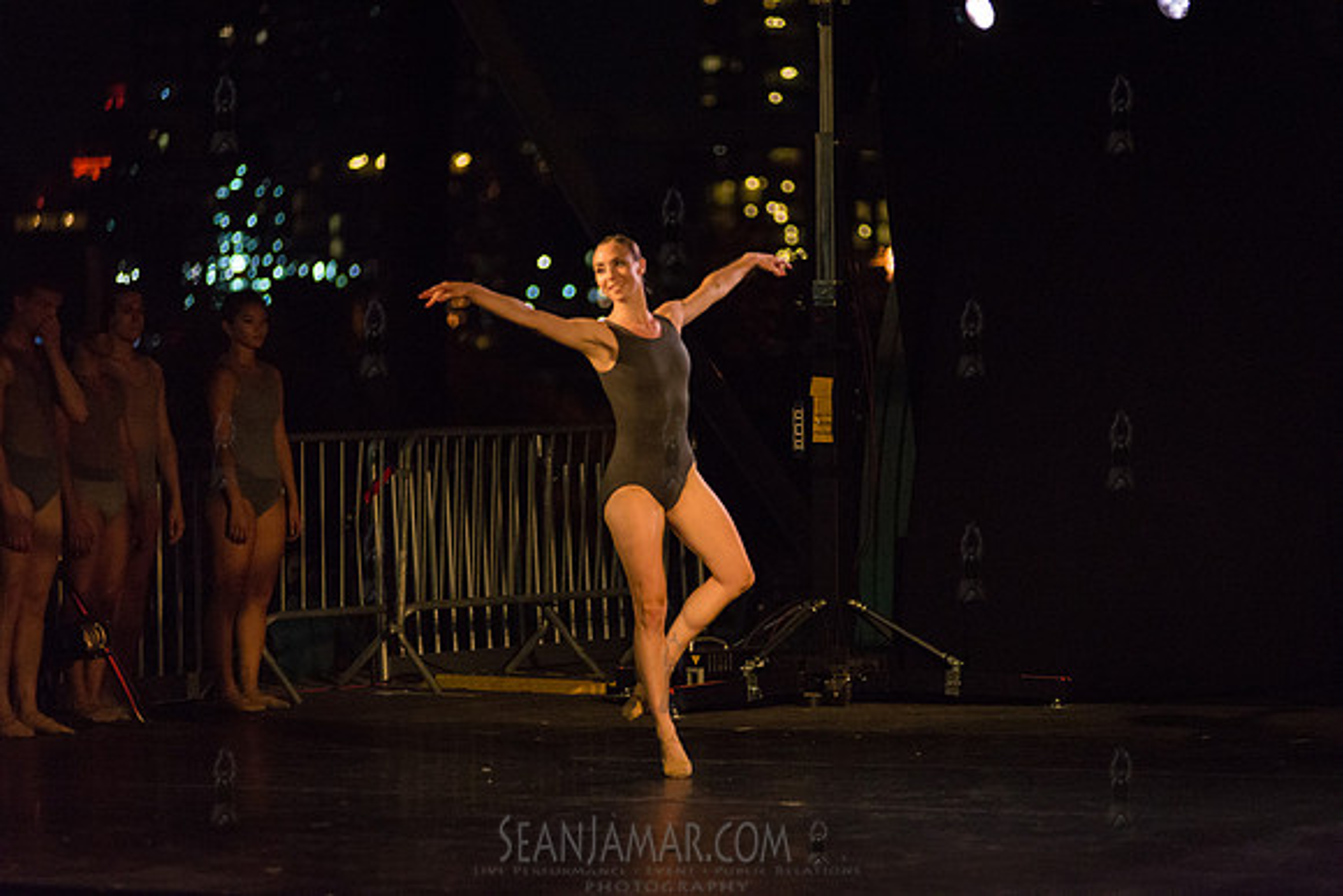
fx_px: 6343
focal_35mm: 170
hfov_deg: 12.1
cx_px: 672
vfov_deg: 8.1
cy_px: 448
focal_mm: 170
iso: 4000
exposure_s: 1/640
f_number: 2.8
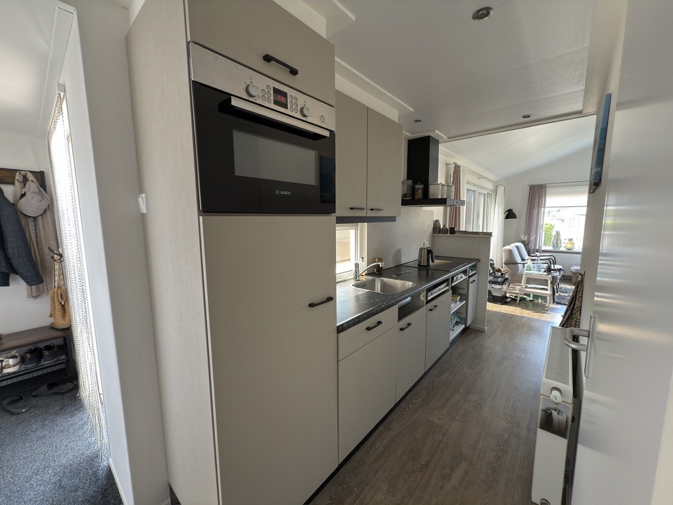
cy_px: 252
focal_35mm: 14
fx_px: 272
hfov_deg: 102.1
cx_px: 336
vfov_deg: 85.7
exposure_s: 1/30
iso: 80
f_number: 2.2
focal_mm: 2.22
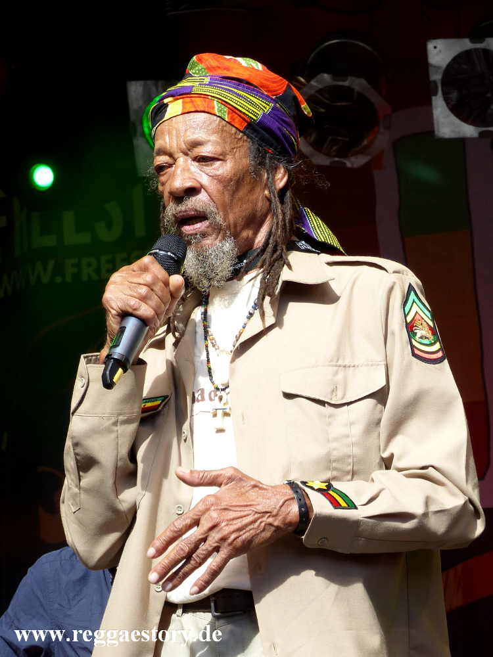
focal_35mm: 160
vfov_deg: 12.3
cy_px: 328
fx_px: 3038
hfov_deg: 9.3
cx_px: 246
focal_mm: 28.7
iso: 100
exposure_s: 1/250
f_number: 4
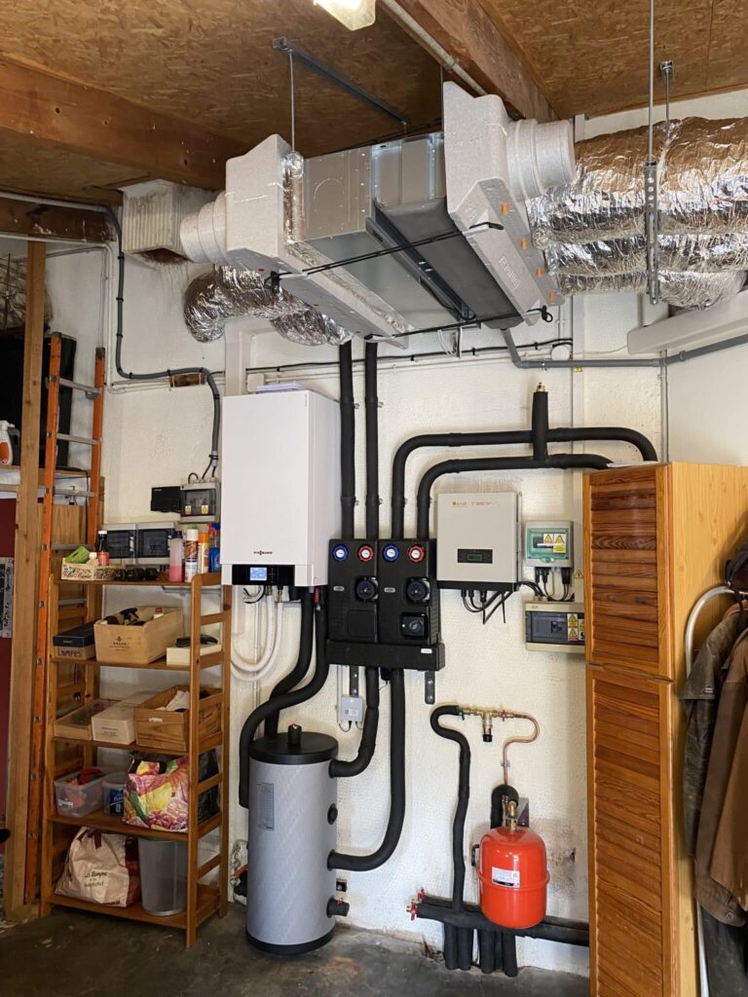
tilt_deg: +2.8
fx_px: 749
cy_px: 498
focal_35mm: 26
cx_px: 374
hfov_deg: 53.1
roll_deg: -0.6
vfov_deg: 67.3
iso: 125
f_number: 1.8
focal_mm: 4.25
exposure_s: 1/50
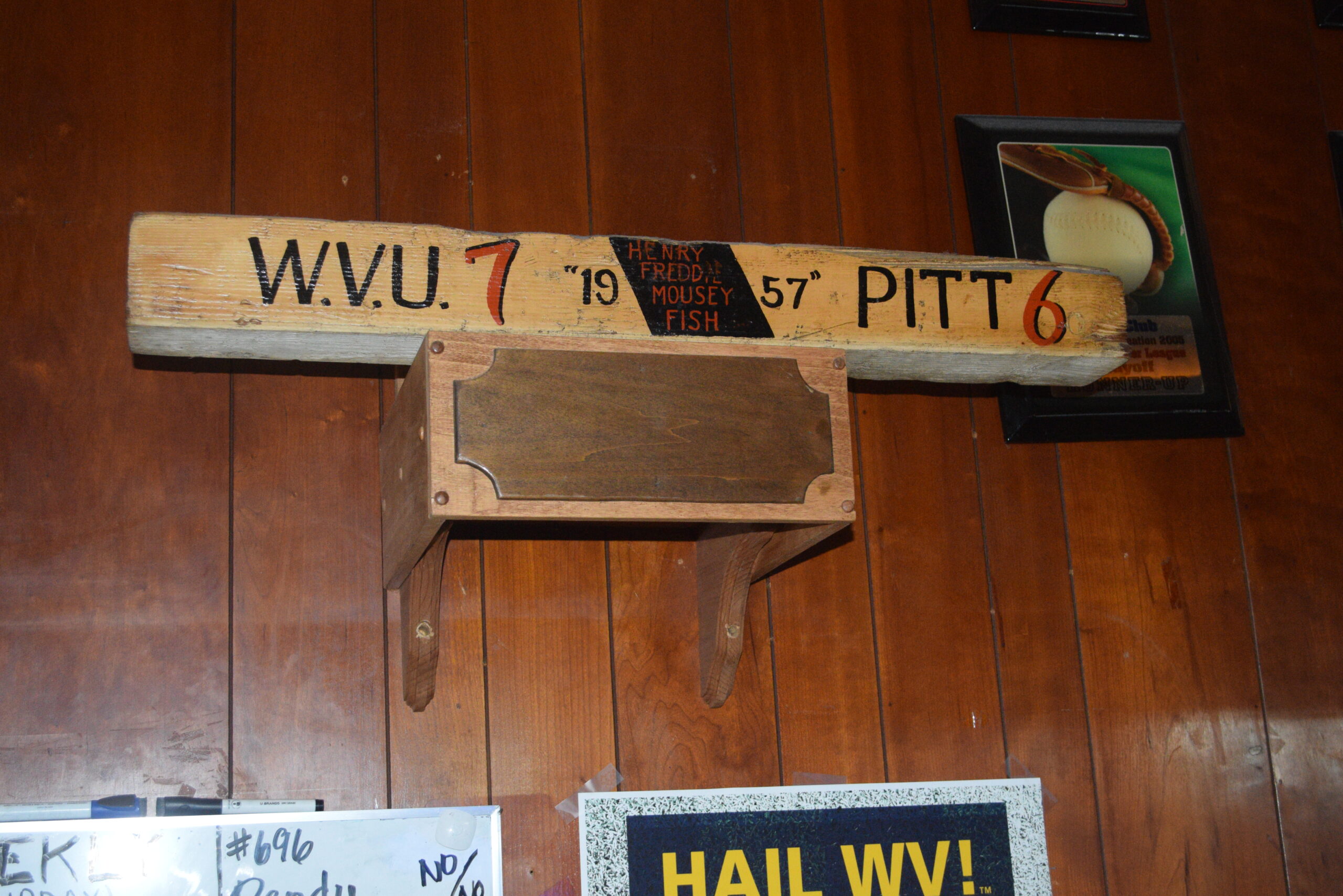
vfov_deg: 28.1
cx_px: 672
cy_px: 448
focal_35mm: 48
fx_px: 1791
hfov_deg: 41.1
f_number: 4.8
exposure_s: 1/60
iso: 3200
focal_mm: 32
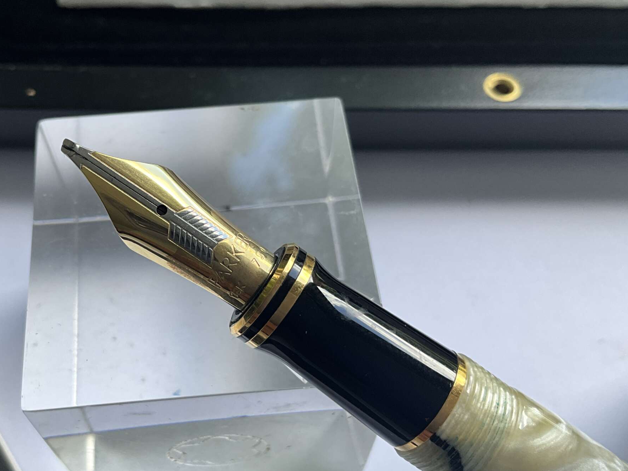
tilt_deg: -59.7
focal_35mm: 42
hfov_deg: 44.5
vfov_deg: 34.3
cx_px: 243
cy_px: 242
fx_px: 762
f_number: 1.8
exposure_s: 1/122
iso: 32
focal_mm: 3
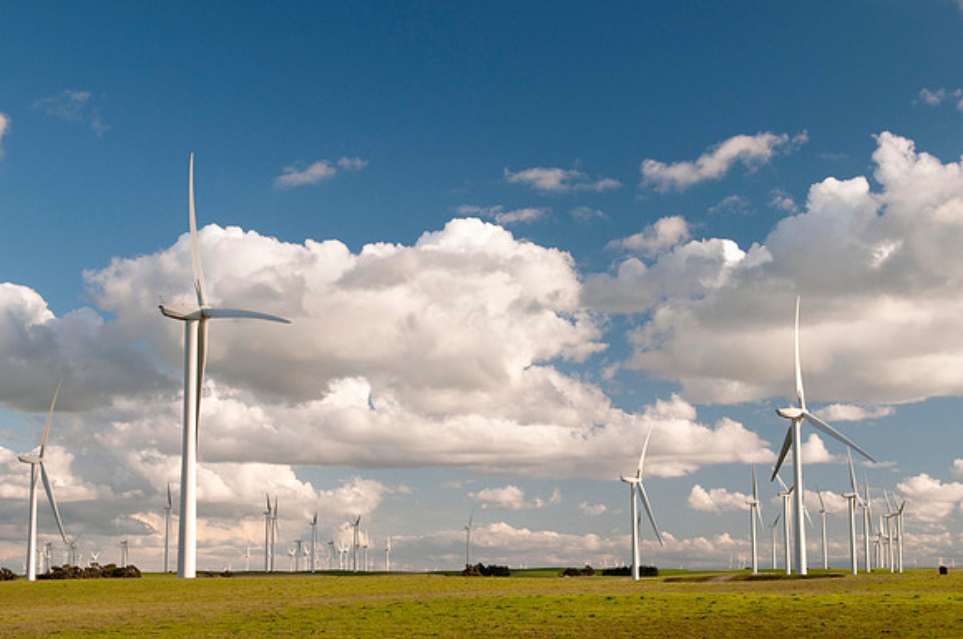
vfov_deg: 21.5
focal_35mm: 63
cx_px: 482
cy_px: 320
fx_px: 1683
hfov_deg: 31.9
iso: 200
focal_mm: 42
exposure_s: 1/60
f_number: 11
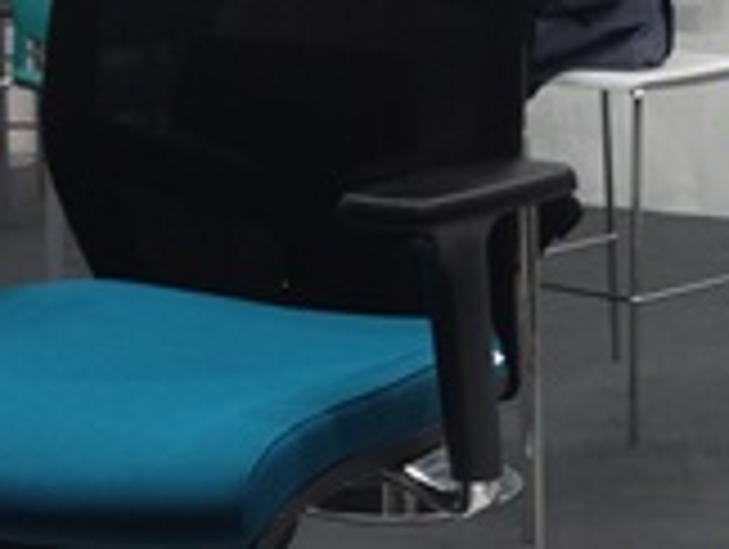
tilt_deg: -12.7
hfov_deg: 13.5
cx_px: 767
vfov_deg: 10.3
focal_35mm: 144
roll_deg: +0.7
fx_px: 3037
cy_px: 216
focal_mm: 4.28
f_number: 2.4
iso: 64
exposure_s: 1/60
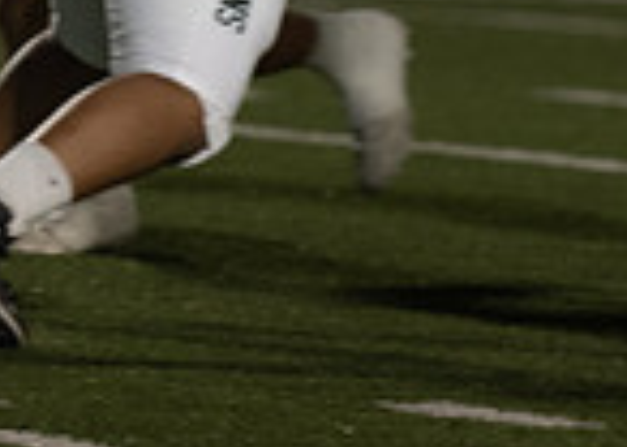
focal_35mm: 941
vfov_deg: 1.5
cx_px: -224
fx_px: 16741
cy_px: -426
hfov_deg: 2.1
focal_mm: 160
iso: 1000
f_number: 2.8
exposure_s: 1/1000
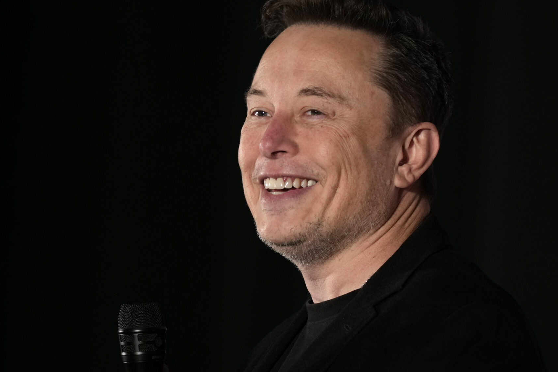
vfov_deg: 1.5
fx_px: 13995
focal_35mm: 903
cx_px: 206
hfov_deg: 2.3
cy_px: 248
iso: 1000
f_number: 2.8
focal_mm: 400
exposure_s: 1/500
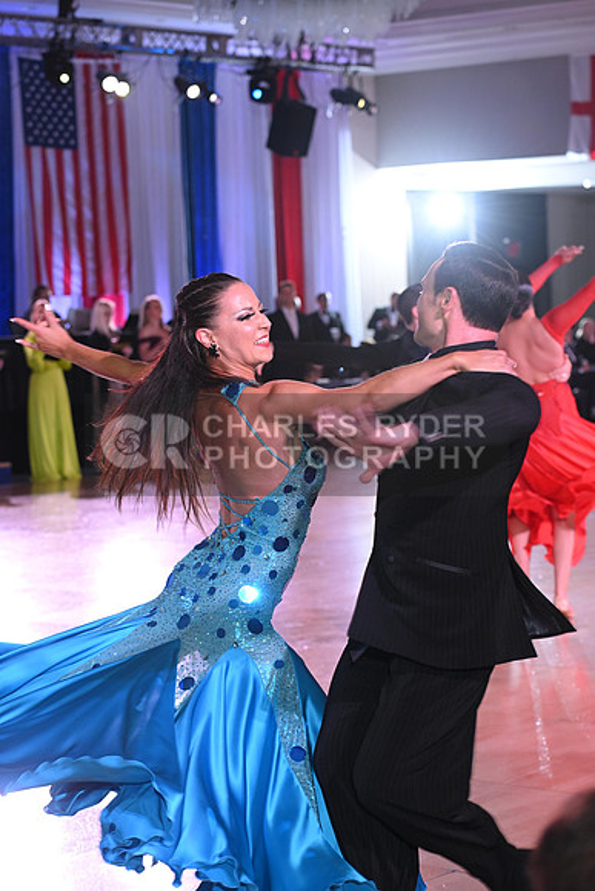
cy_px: 446
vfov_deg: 22.6
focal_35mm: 90
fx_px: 2230
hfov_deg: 15.2
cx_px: 298
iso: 1600
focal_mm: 90
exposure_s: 1/200
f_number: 5.6
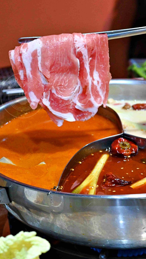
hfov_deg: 10.2
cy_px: 130
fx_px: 812
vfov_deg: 18.2
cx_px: 133
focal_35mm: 118
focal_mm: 50
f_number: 5.6
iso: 2500
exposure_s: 1/100
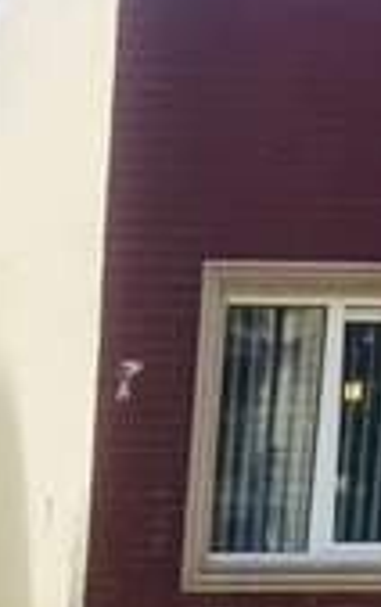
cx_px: -280
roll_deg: -0.9
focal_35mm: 90
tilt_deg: -9.9
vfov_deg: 20.4
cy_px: 855
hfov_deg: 13.3
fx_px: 1491
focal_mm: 4.15
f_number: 2.2
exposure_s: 1/920
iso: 32
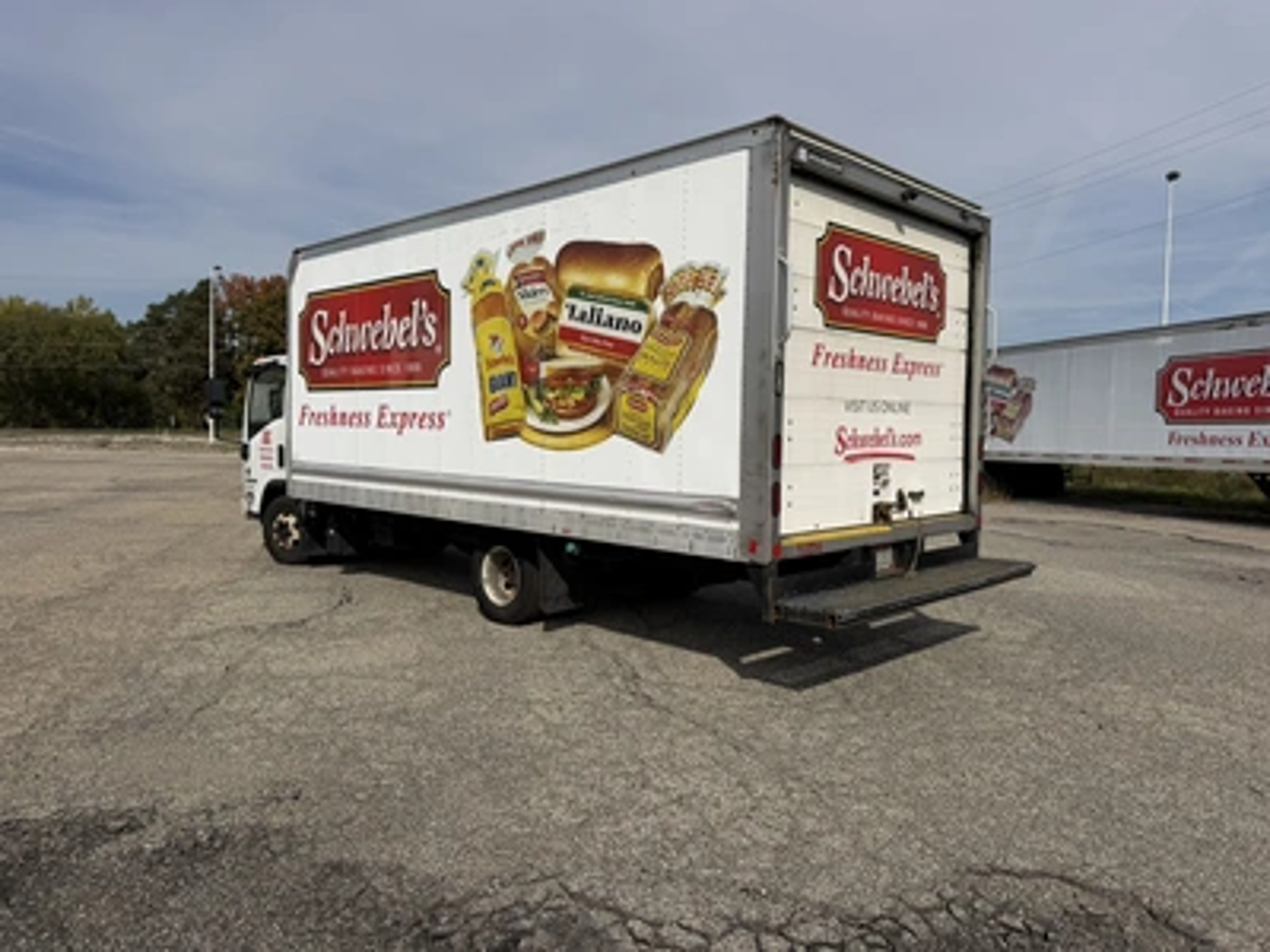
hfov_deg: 71.6
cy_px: 476
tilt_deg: -2.2
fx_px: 881
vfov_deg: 56.8
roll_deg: -1.0
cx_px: 635
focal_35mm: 24
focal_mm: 6.76
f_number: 1.78
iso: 80
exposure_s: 1/10309
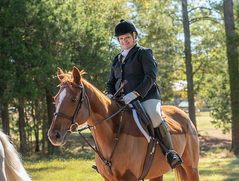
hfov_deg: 19.3
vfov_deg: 14.7
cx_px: 150
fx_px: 702
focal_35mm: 101
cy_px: 100
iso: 280
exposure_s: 1/250
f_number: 4.5
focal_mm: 82
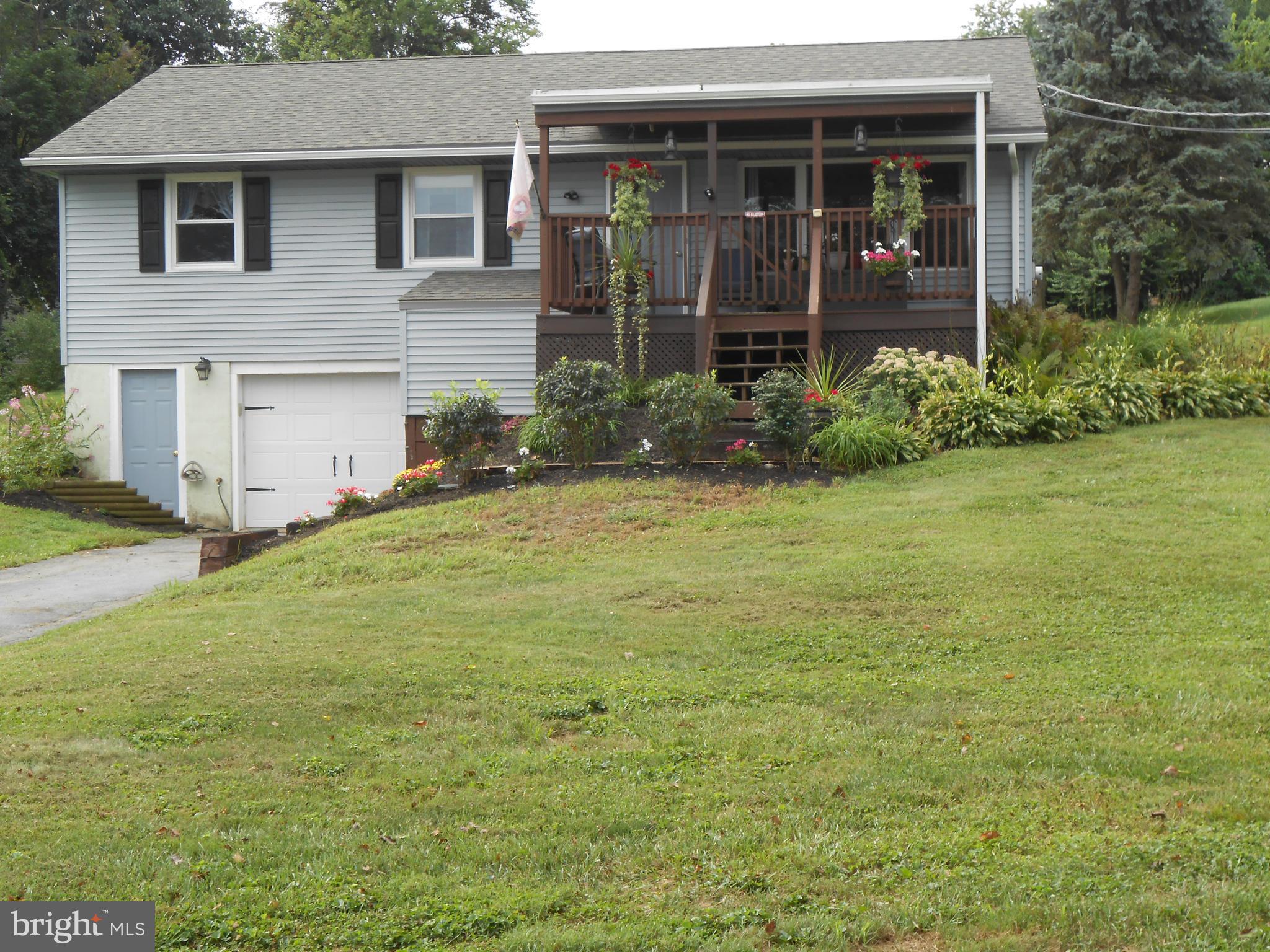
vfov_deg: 26.1
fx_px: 2055
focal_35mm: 56
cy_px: 476
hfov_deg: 34.3
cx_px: 635
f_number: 5.2
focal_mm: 10
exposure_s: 1/160
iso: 80
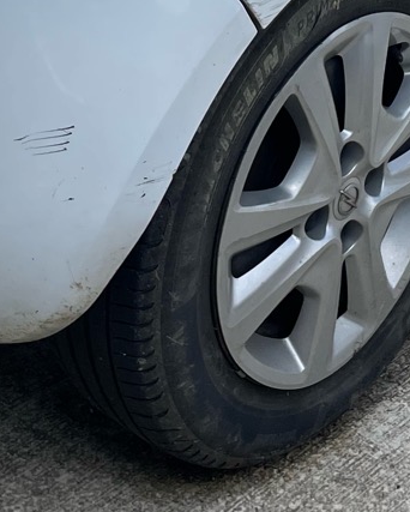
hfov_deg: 14.4
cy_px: -272
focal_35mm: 107
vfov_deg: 16.3
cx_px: 209
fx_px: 1622
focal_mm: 4.2
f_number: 1.6
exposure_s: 1/1855
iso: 32
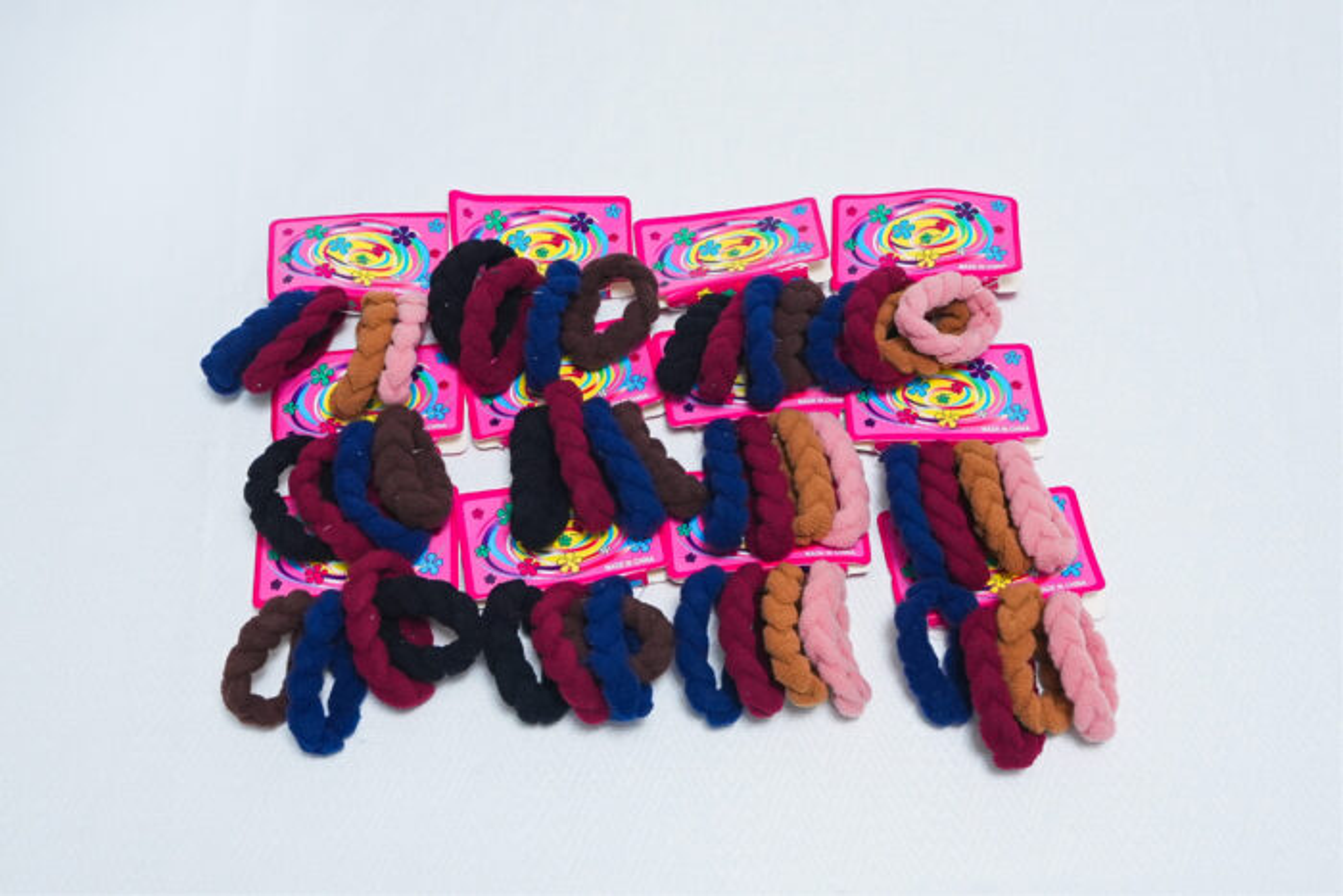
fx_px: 1828
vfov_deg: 27.5
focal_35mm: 49
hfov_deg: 40.3
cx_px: 672
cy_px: 448
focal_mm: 33
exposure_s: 1/160
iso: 2500
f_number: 10
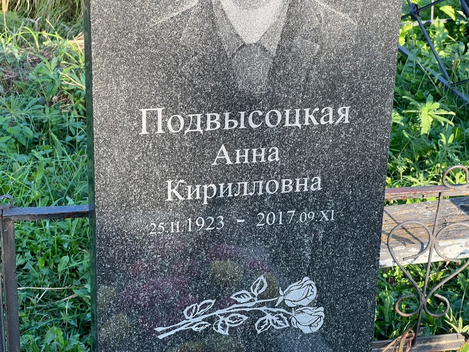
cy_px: 176
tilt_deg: -23.4
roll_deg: -1.4
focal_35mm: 77
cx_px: 234
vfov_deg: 19.1
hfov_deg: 25.3
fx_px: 1043
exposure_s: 1/99
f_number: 2.8
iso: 40
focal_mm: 9
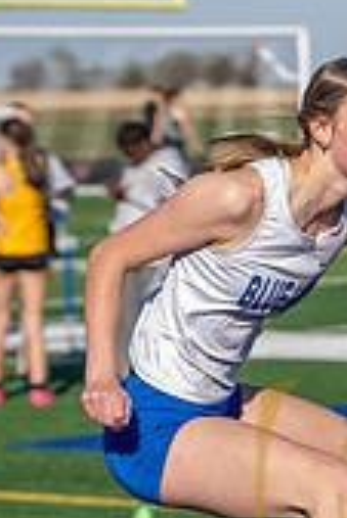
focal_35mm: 280
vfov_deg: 7.3
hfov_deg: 4.9
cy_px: 546
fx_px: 4040
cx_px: 418
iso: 160
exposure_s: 1/1250
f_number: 3.2
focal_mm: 70
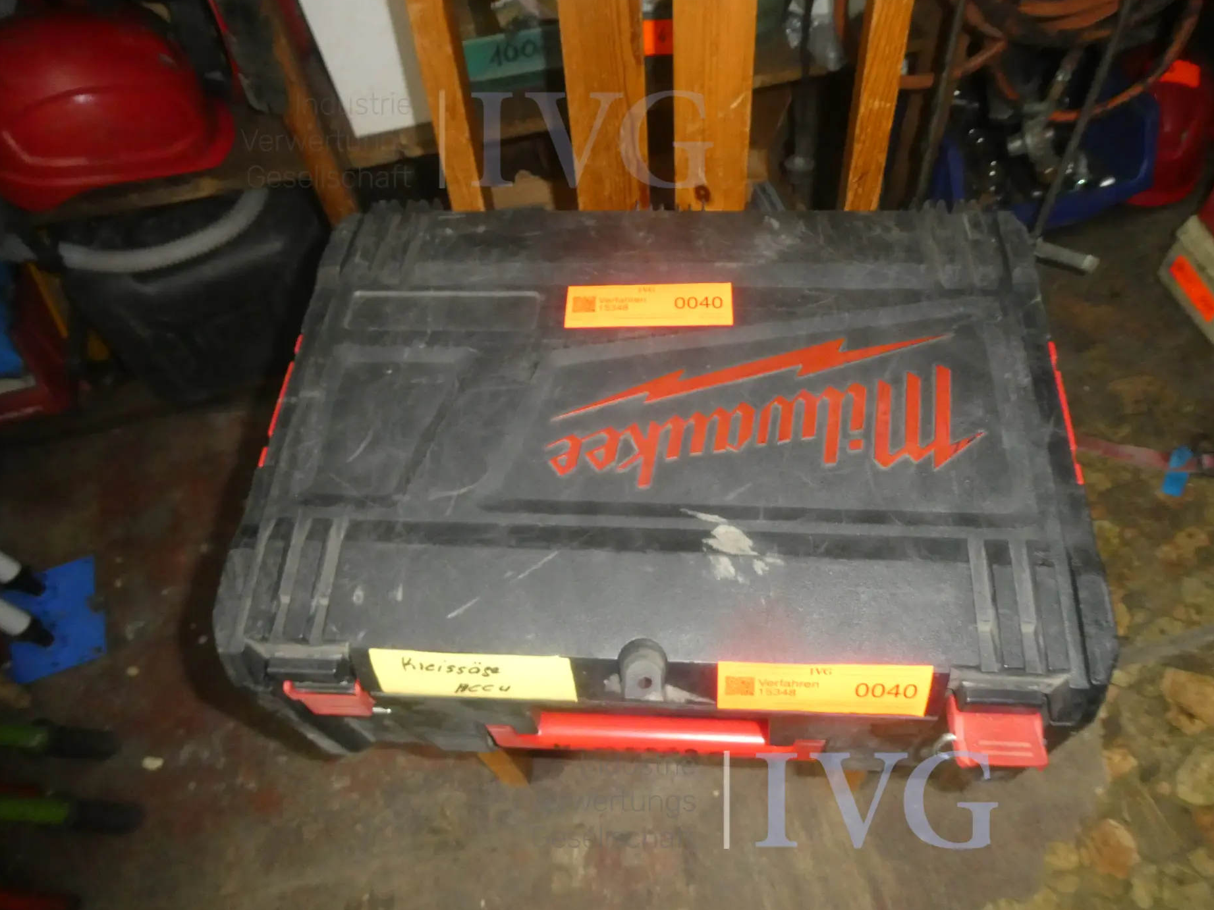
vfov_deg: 54.9
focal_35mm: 25
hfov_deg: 69.4
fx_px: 877
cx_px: 619
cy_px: 469
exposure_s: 1/60
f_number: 3.3
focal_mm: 4.3
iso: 800
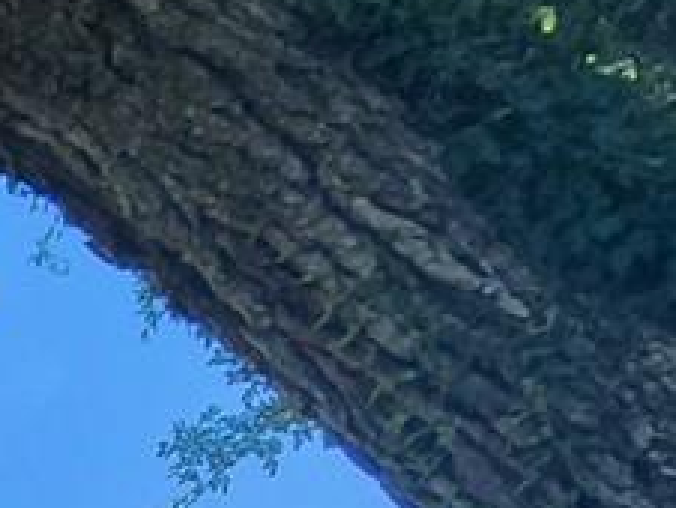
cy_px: 1652
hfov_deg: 13.3
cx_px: -1080
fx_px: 1799
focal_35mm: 92
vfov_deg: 10.1
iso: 50
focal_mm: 2.2
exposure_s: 1/655
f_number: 2.2
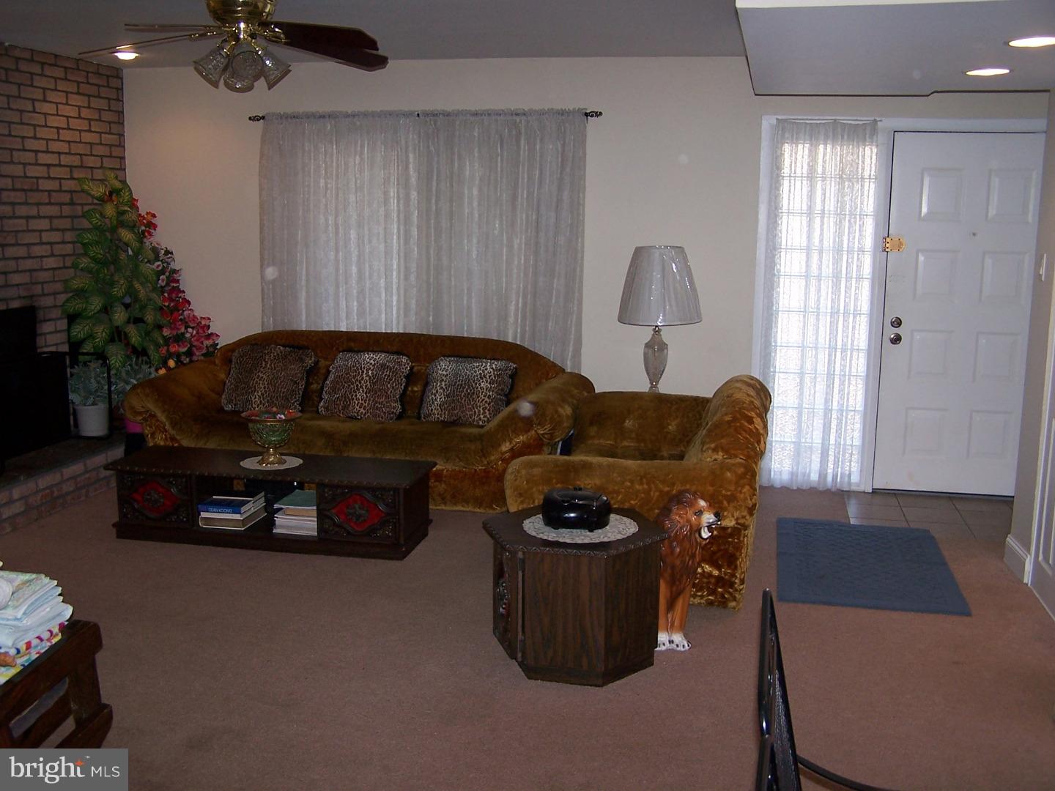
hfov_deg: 49.0
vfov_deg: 37.7
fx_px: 1158
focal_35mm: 38
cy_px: 396
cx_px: 528
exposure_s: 1/60
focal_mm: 6.3
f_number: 2.8
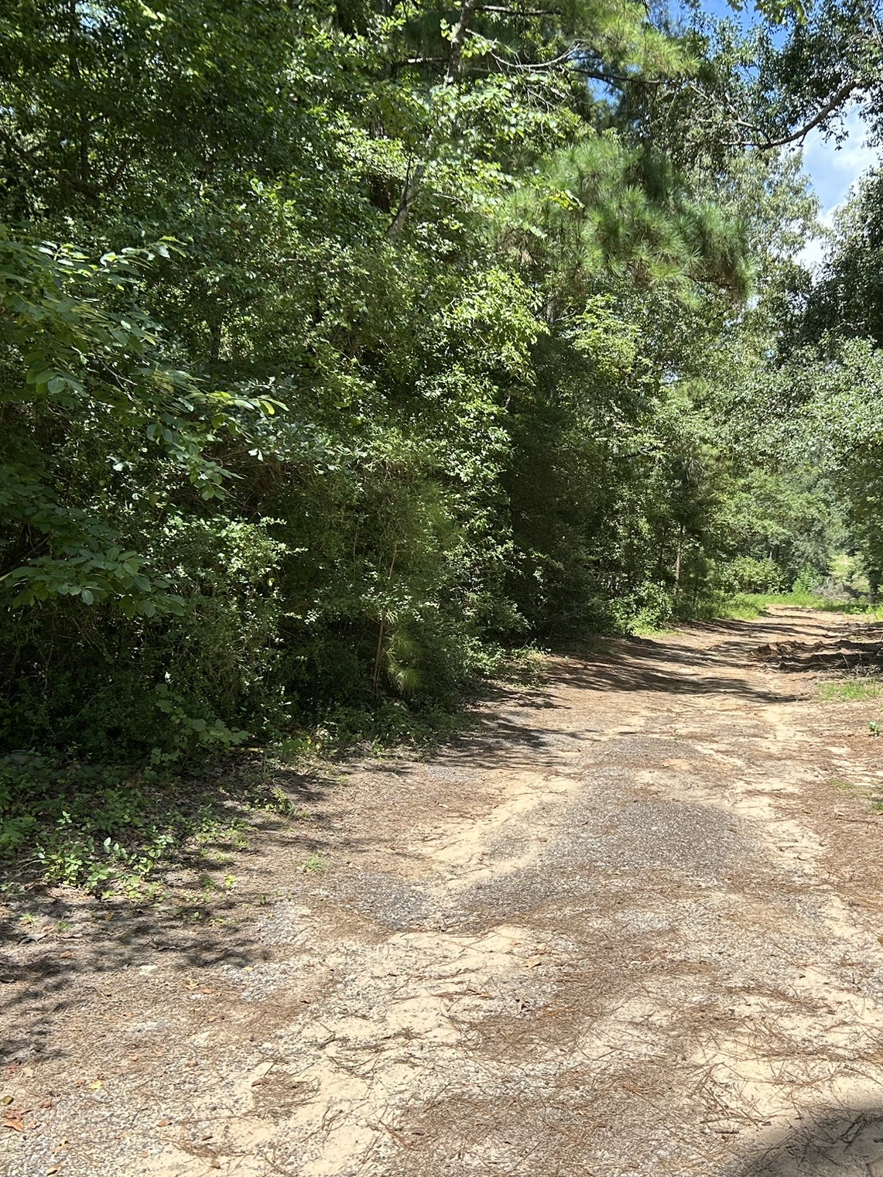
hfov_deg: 39.7
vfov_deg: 52.6
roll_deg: -1.2
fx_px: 1190
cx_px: 648
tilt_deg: -2.0
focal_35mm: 35
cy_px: 585
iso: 50
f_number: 1.5
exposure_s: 1/1597
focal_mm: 5.7
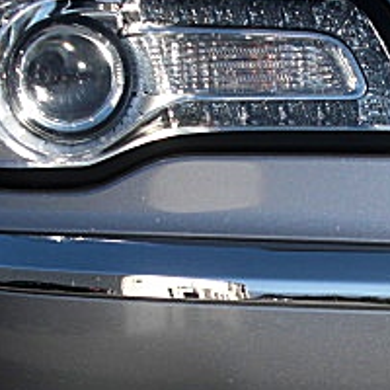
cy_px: 306
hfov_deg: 16.8
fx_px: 1300
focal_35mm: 102
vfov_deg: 16.9
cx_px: 370
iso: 50
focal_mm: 6.3
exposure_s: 1/500
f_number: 2.8
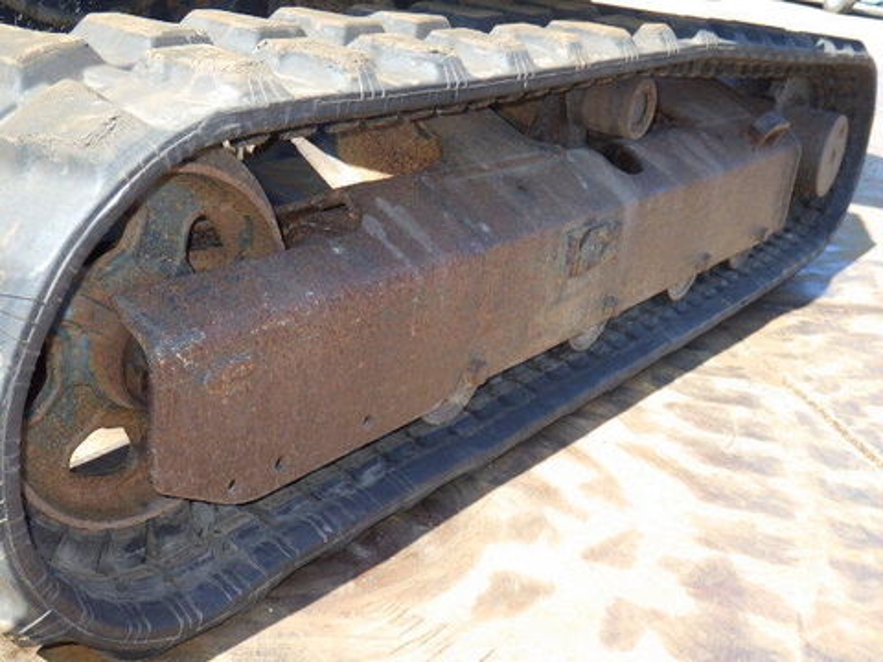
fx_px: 1071
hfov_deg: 44.8
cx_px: 442
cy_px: 331
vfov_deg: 34.3
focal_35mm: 42
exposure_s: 1/160
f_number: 4.2
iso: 125
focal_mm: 7.5
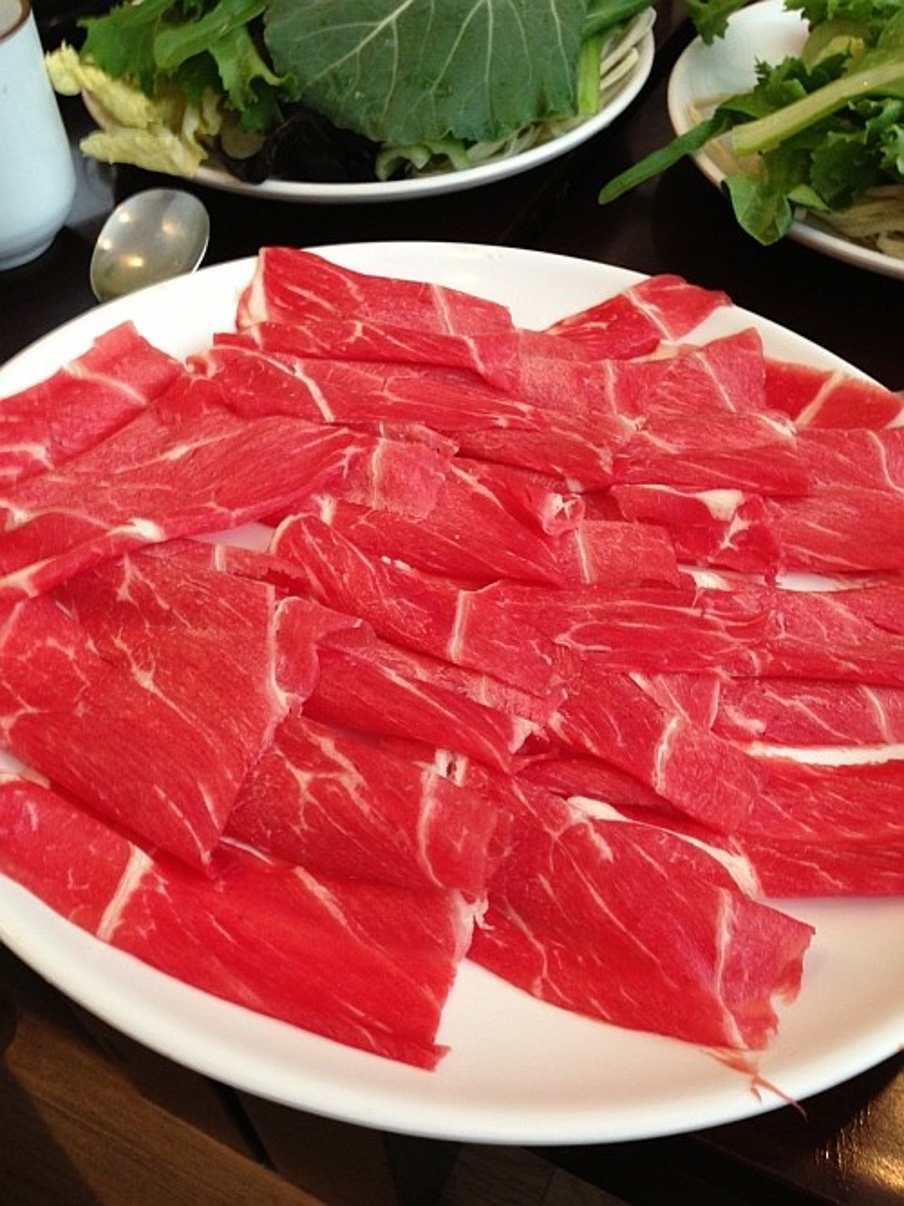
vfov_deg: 55.4
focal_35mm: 33
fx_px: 1149
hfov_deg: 42.9
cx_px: 452
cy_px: 603
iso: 125
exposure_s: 1/20
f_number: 2.4
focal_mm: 4.13
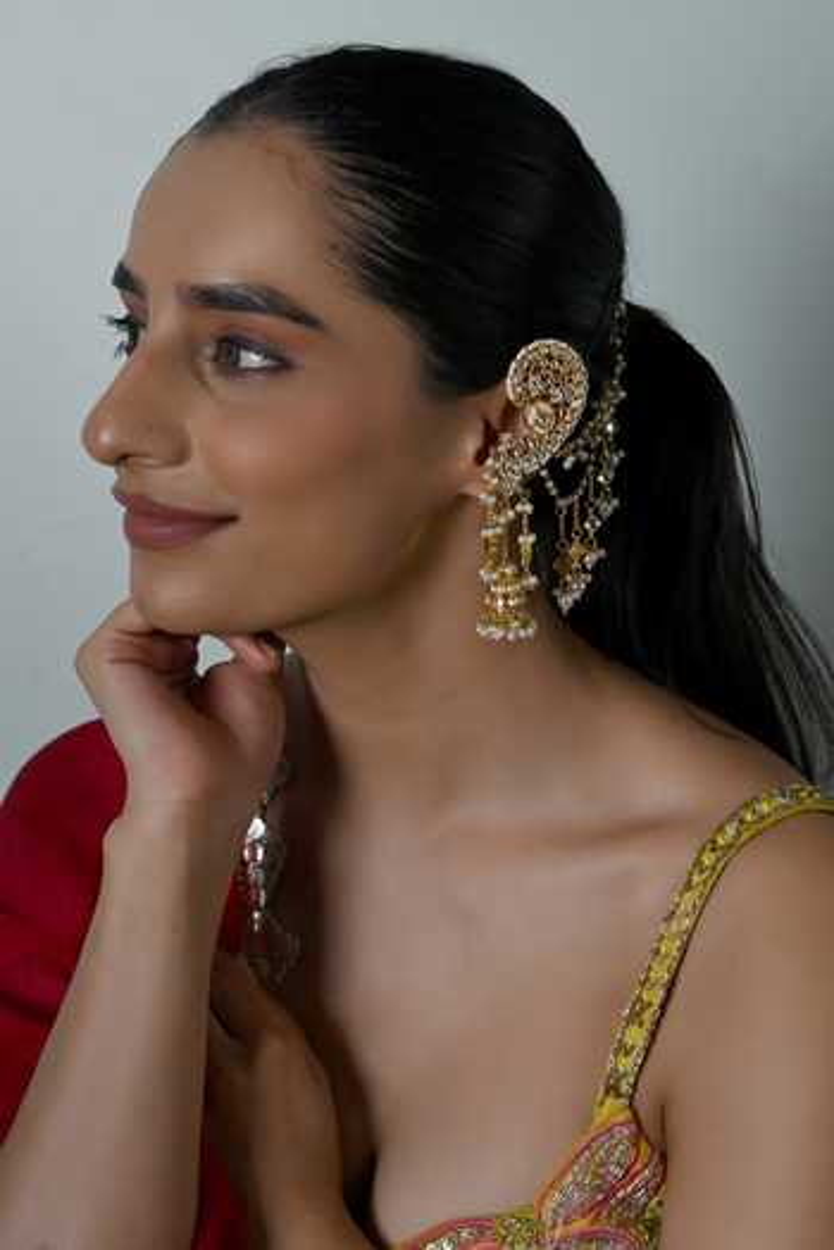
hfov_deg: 27.0
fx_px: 1737
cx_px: 417
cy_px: 625
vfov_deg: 39.6
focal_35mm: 50
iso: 500
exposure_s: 1/125
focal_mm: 50
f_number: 7.1
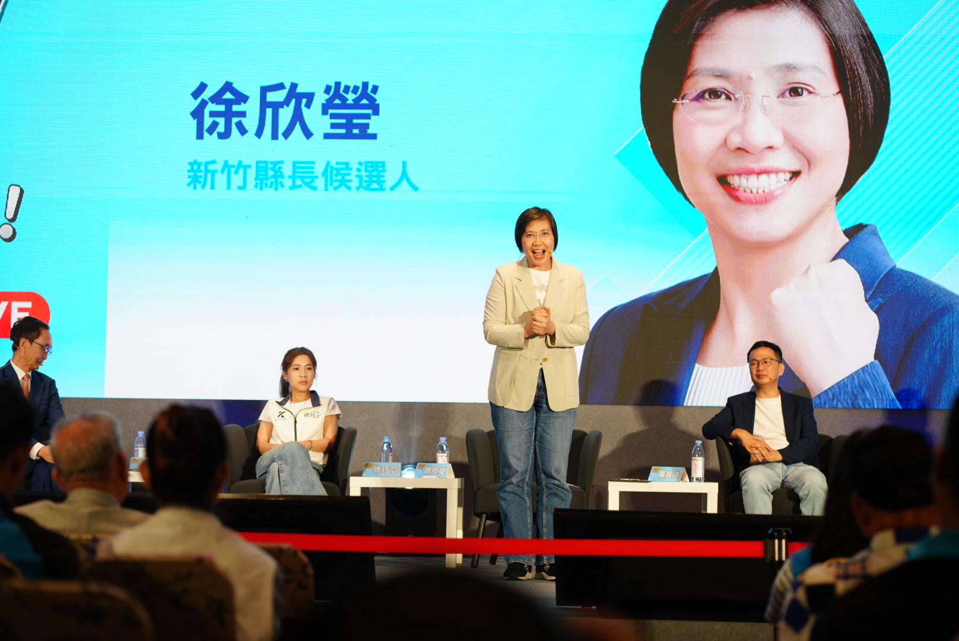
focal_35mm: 85
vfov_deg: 16.1
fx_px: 2266
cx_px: 480
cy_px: 320
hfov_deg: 23.9
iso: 500
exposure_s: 1/160
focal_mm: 85
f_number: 2.8
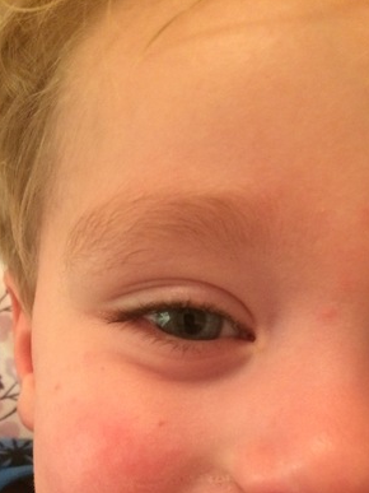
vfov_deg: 40.7
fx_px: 640
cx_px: 221
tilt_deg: -71.6
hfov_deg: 32.1
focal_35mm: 45
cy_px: 378
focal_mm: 4.15
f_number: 2.2
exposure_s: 1/17
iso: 400
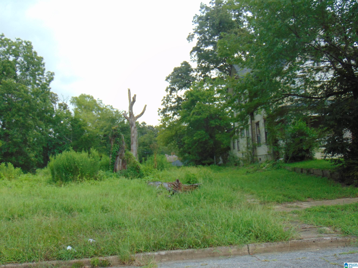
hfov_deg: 52.6
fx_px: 362
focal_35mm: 35
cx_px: 179
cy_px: 134
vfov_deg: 40.7
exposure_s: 1/160
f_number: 3.2
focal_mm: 6.3
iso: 80
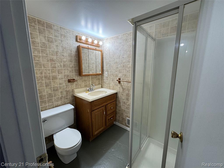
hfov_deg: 102.1
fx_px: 91
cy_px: 84
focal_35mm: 14
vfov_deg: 85.7
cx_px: 112
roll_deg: -0.3
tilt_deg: -10.4
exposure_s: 1/120
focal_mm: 2.22
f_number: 2.2
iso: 125
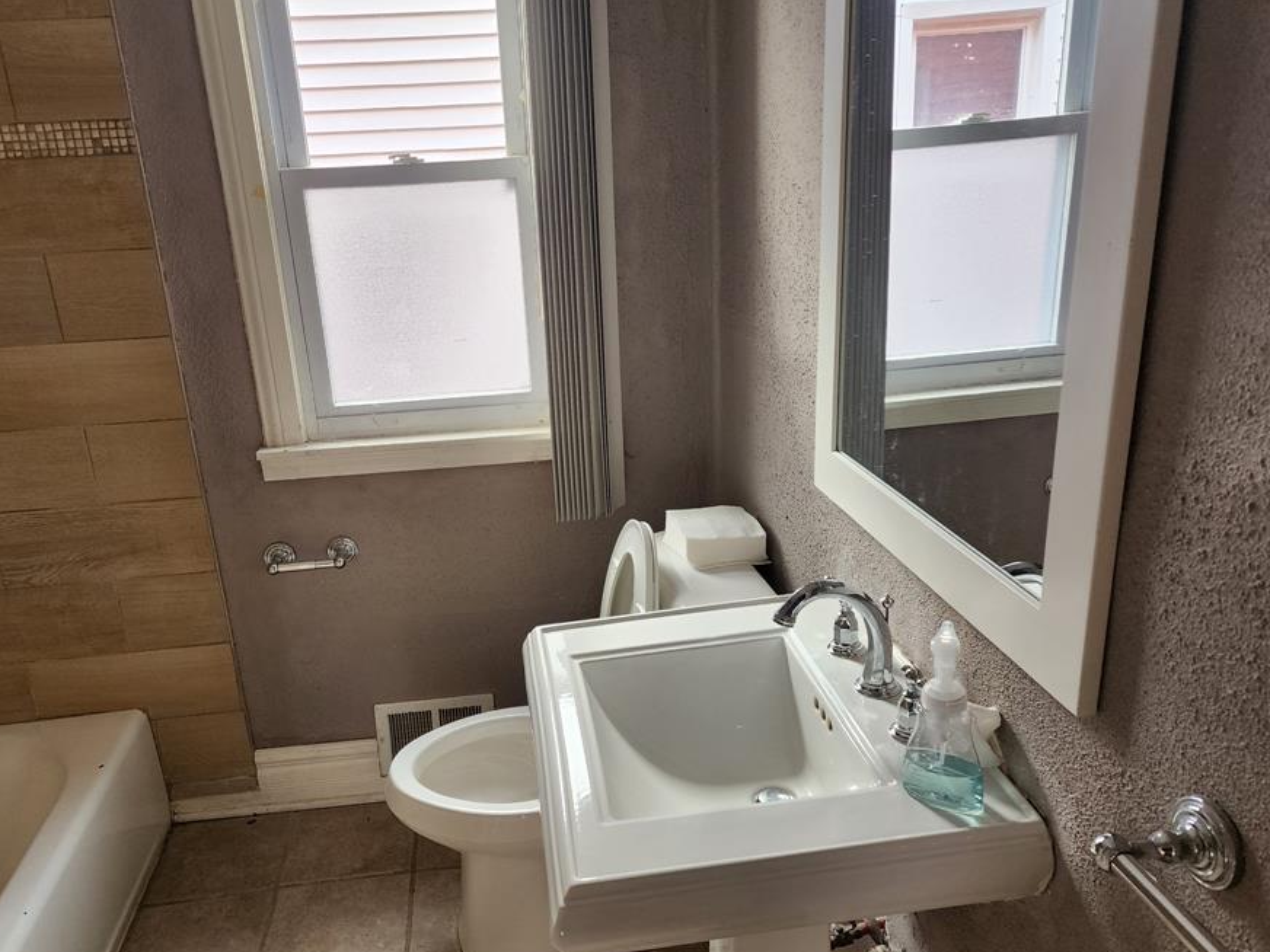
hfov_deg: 65.1
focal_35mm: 27
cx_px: 559
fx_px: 991
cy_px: 508
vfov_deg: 51.3
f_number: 1.8
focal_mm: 6.4
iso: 160
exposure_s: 1/120
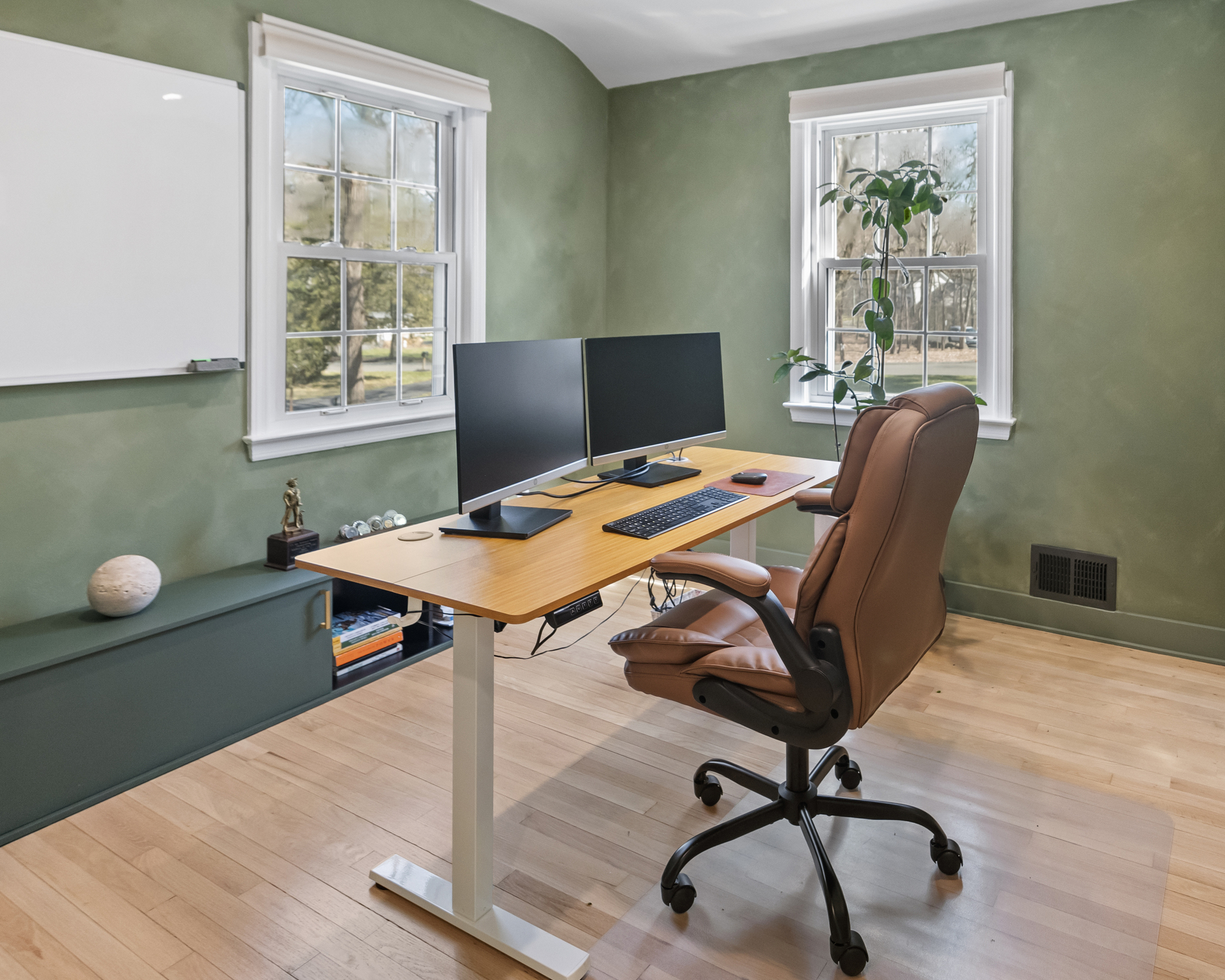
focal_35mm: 23
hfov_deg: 71.3
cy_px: 316
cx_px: 773
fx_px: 834
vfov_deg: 59.3
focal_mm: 15
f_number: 14
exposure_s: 1/40
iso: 1600
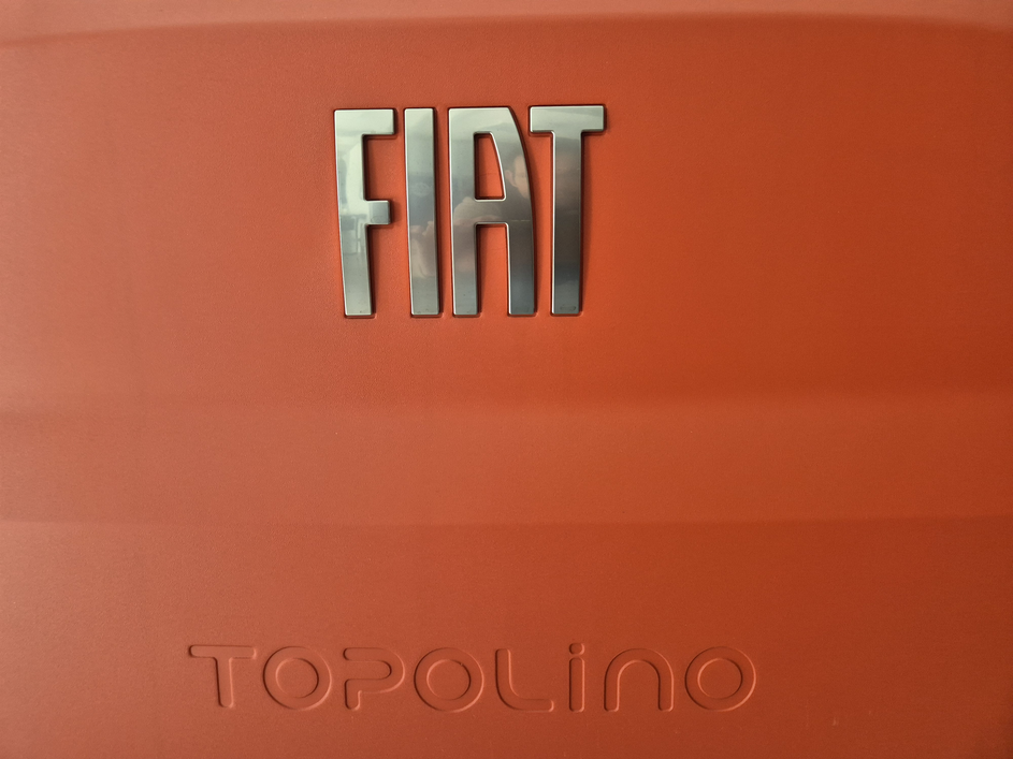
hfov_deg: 73.9
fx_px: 673
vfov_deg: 58.9
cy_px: 380
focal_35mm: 23
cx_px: 506
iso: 160
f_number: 1.8
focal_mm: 5.4
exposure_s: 1/100
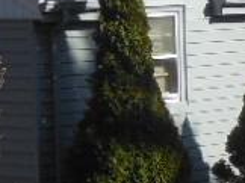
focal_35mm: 272
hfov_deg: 7.2
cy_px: 73
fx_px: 1922
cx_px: 351
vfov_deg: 5.4
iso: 80
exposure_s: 1/640
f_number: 3.8
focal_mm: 7.7
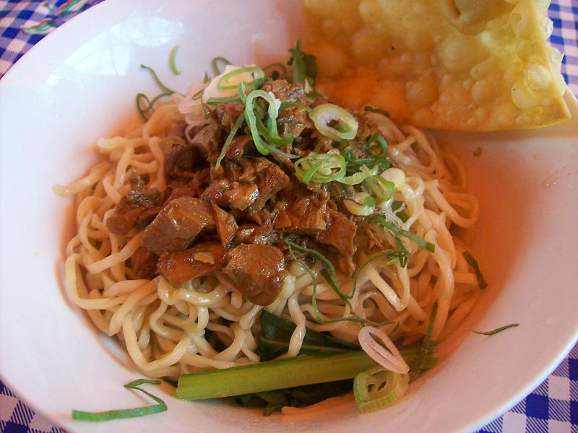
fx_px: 601
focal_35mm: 36
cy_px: 216
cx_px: 289
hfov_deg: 51.4
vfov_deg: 39.7
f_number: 2.7
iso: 160
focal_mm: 6
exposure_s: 1/34.4
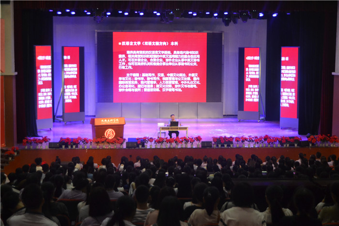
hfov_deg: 29.9
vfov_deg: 20.1
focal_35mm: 68
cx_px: 170
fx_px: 635
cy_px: 113
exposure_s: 1/60
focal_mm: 45
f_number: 5.3
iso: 2000
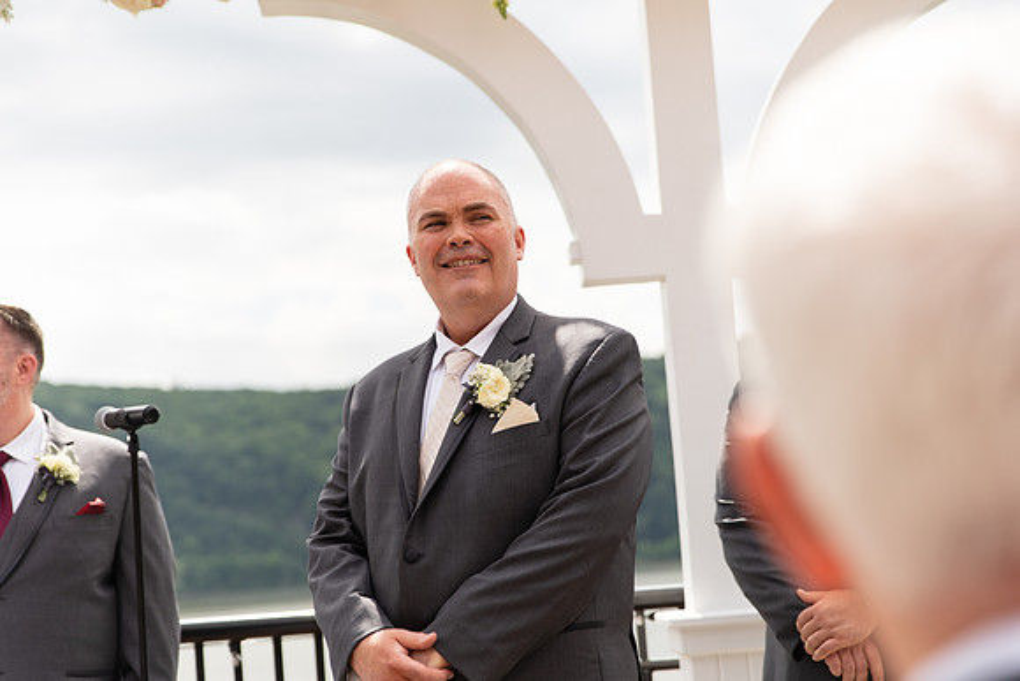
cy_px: 340
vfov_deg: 19.5
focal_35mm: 70
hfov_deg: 28.8
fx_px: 1984
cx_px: 510
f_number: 2.8
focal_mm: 70
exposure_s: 1/2500
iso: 125
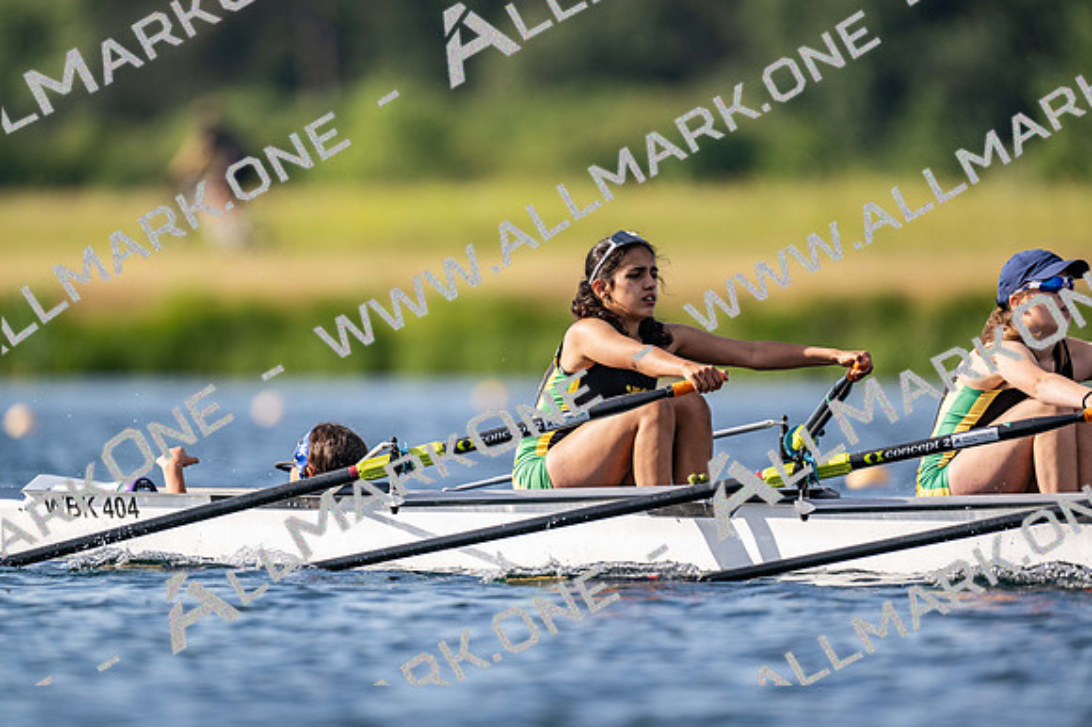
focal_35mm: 600
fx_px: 18193
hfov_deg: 3.4
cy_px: 364
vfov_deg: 2.3
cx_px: 546
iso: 320
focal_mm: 600
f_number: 4
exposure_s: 1/2500
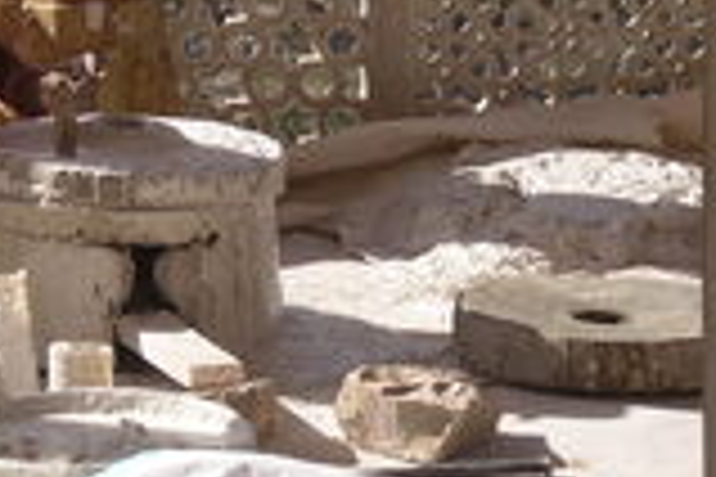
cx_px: -20
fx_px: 4952
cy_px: 36
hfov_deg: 8.2
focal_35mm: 249
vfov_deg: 5.5
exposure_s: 1/426
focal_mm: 20.4
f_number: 5.6
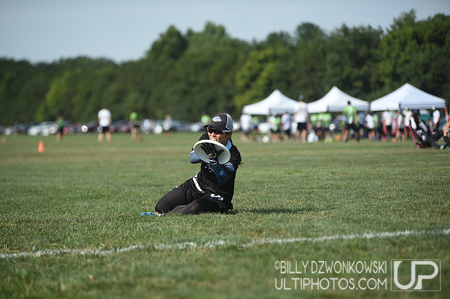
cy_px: 150
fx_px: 1872
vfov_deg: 9.1
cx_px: 225
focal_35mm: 150
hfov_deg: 13.7
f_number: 3.2
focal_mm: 150
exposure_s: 1/1600
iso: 100
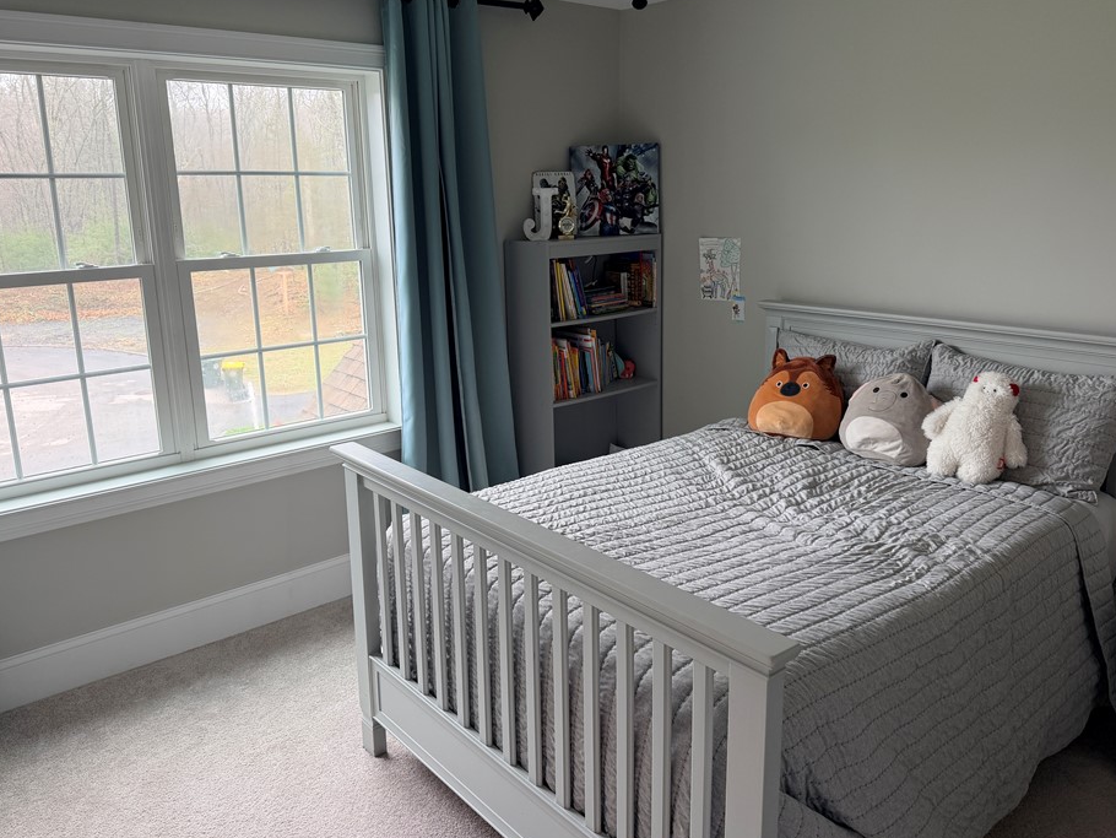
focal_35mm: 27
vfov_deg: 51.3
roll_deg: +1.5
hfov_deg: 65.3
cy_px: 384
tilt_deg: -12.4
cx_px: 540
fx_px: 871
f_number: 1.78
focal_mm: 6.76
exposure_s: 1/121
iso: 80
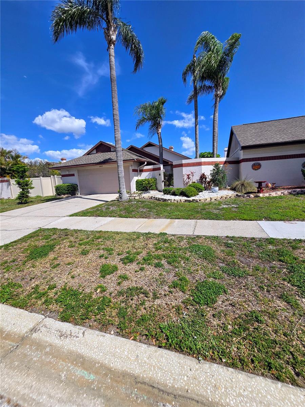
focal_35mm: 13
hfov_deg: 89.9
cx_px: 152
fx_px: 153
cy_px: 204
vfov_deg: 106.2
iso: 50
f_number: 2.2
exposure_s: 1/3399
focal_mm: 2.2
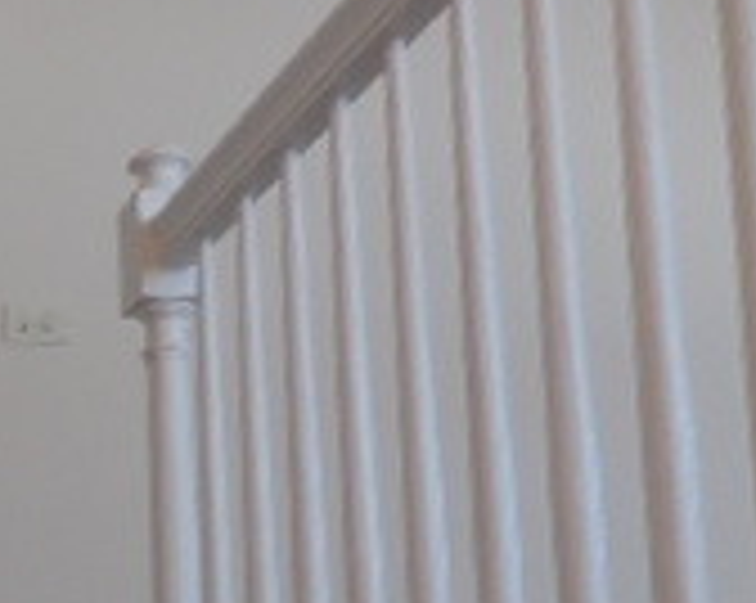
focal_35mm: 93
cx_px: -603
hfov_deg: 17.0
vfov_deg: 16.1
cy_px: 648
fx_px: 2078
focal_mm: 4.5
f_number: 3.3
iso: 125
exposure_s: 1/40
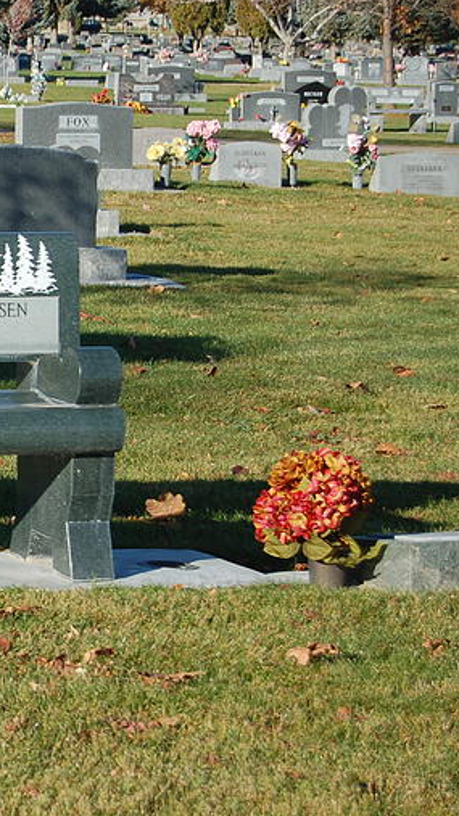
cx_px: -238
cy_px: 363
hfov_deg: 7.7
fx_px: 3354
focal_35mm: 155
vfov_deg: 13.9
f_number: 5.6
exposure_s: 1/125
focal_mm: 55
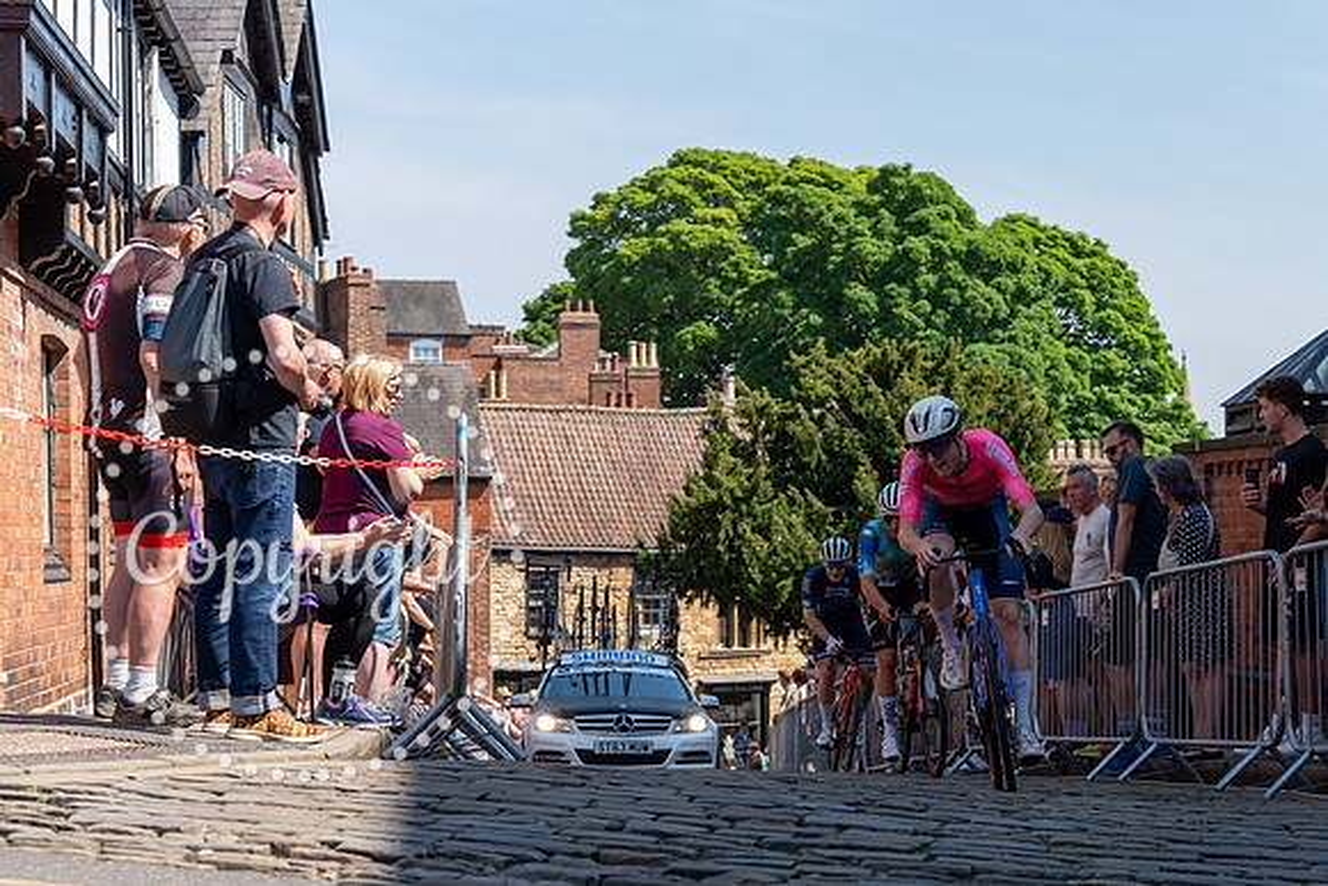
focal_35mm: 66
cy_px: 613
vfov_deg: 20.4
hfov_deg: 30.0
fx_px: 2451
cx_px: 919
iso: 160
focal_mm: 48
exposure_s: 1/800
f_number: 4
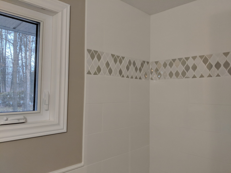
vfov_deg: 51.4
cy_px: 86
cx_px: 116
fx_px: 180
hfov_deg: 65.3
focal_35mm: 27
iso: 197
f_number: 1.8
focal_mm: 4.44
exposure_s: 1/120
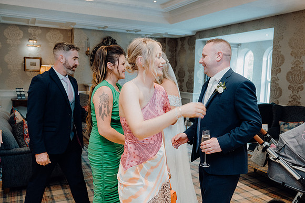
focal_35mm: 33
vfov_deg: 40.0
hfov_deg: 57.2
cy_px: 102
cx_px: 152
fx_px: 280
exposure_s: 1/160
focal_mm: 33
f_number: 3.5
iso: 2000
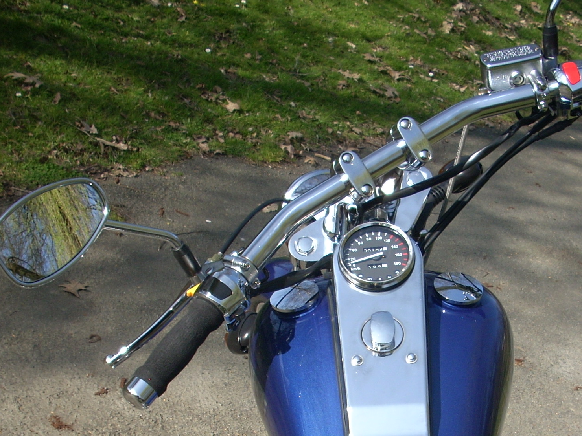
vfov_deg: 22.6
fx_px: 1076
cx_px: 387
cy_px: 360
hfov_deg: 30.1
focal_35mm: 64
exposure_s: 1/162
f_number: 5.6
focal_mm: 6.2
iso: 64
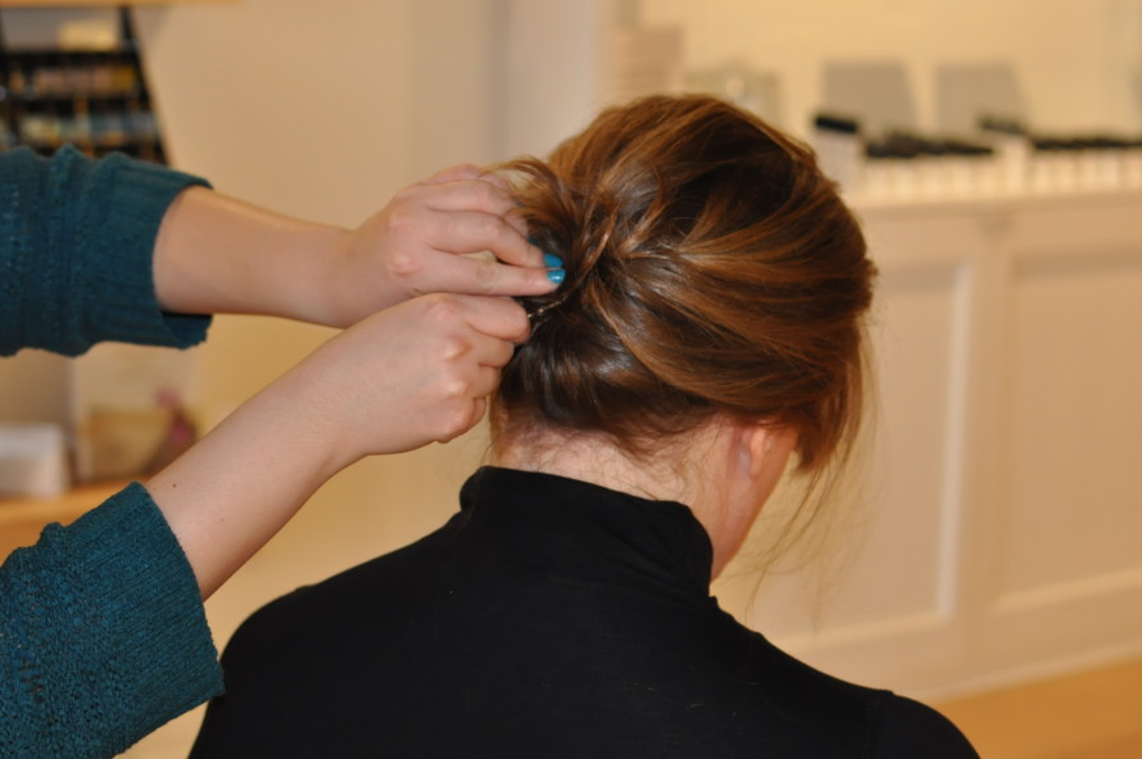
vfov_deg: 22.0
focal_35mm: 62
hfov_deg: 32.6
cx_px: 632
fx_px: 1951
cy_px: 383
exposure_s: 1/100
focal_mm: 35
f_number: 2.8
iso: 800
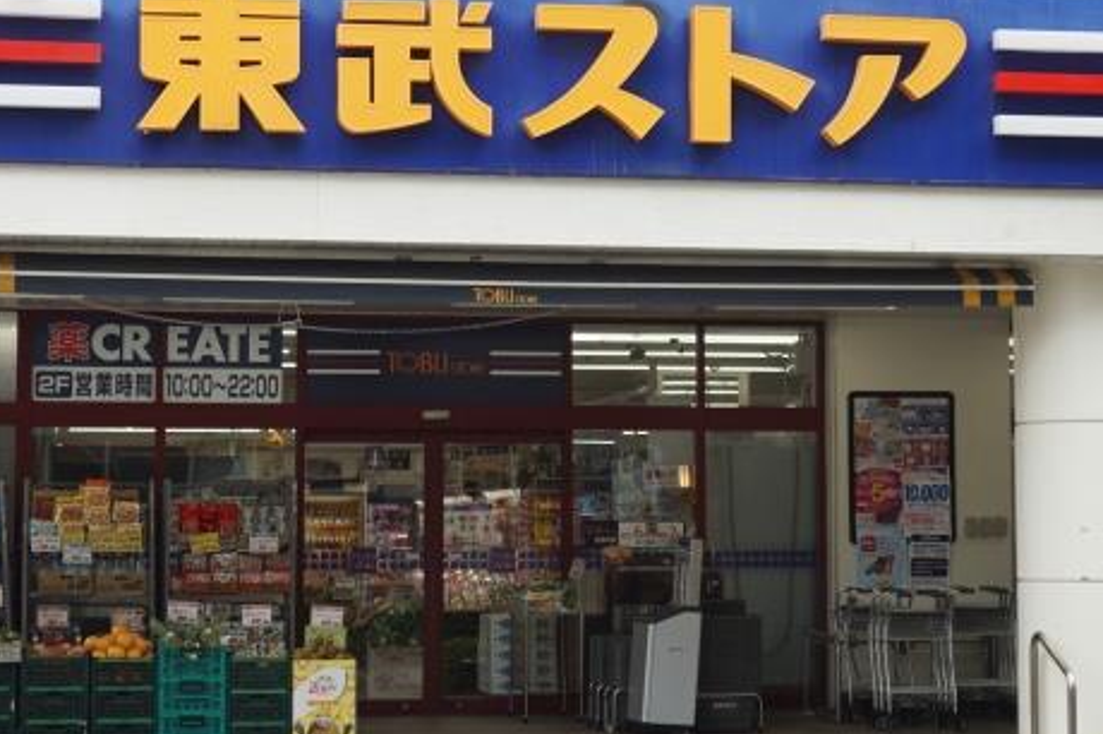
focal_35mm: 90
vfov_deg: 15.1
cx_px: 643
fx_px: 2759
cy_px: 303
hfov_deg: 22.6
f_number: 6.3
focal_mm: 27
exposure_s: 1/100
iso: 100
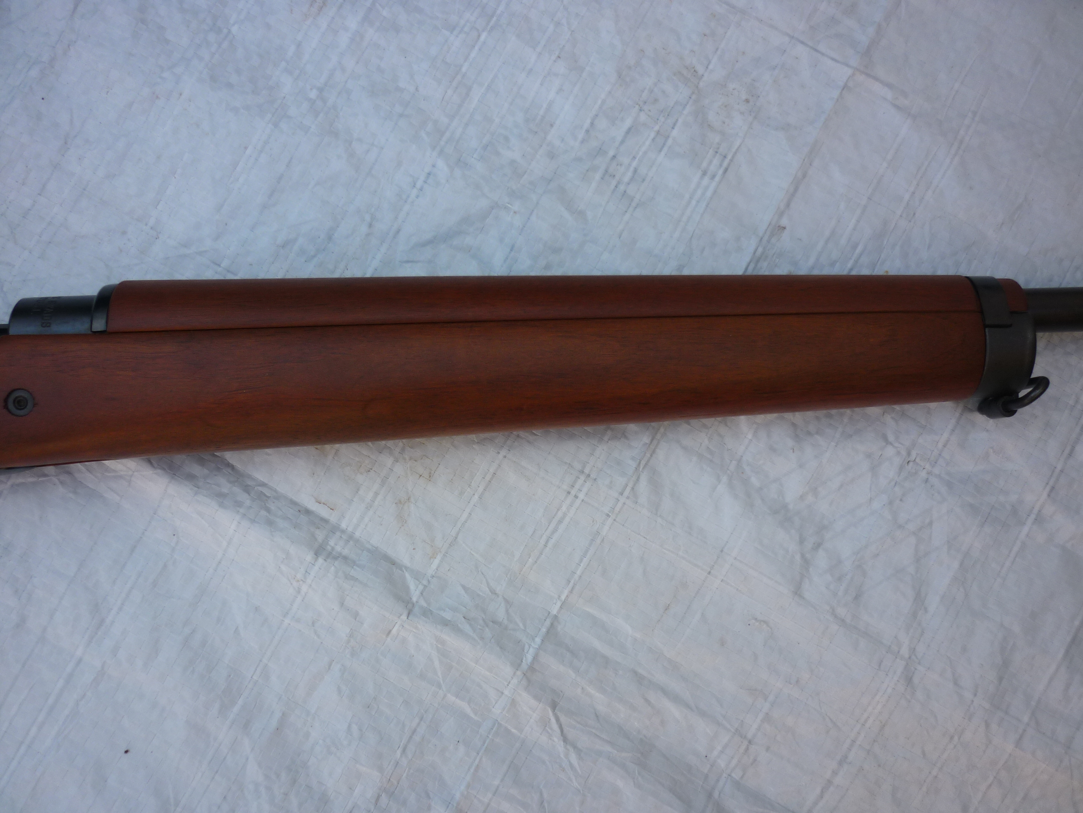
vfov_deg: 42.9
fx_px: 1032
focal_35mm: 33
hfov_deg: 55.4
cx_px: 542
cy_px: 406
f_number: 2.8
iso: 80
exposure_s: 1/160
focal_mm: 5.5
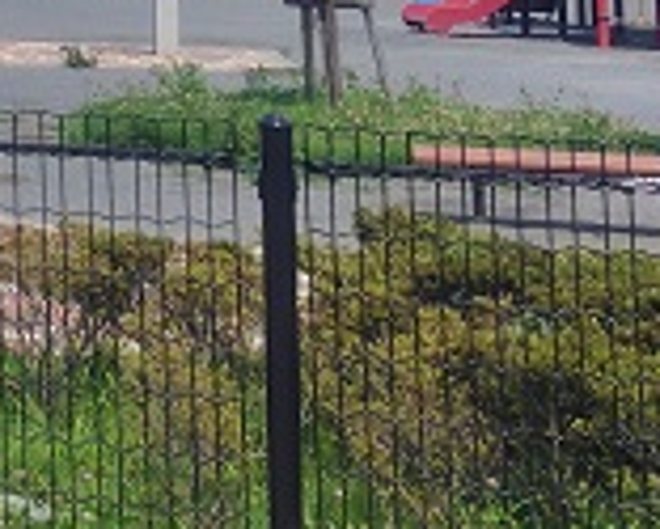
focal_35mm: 92
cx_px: -419
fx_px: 1798
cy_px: -267
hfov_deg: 17.9
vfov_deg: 15.4
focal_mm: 5.6
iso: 50
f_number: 1.9
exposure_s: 1/1486
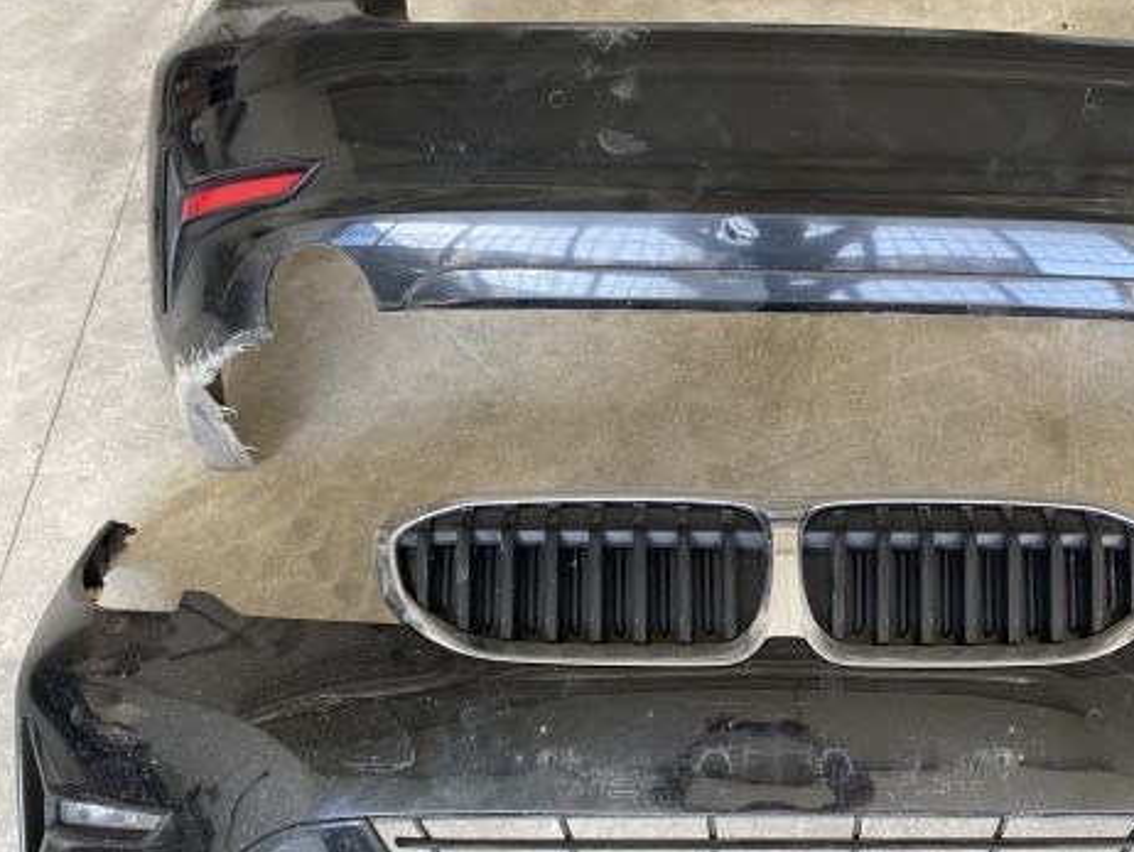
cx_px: 771
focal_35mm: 36
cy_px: 501
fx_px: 1180
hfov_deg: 50.3
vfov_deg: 39.6
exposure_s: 1/121
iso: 100
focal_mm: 4.25
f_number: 1.8
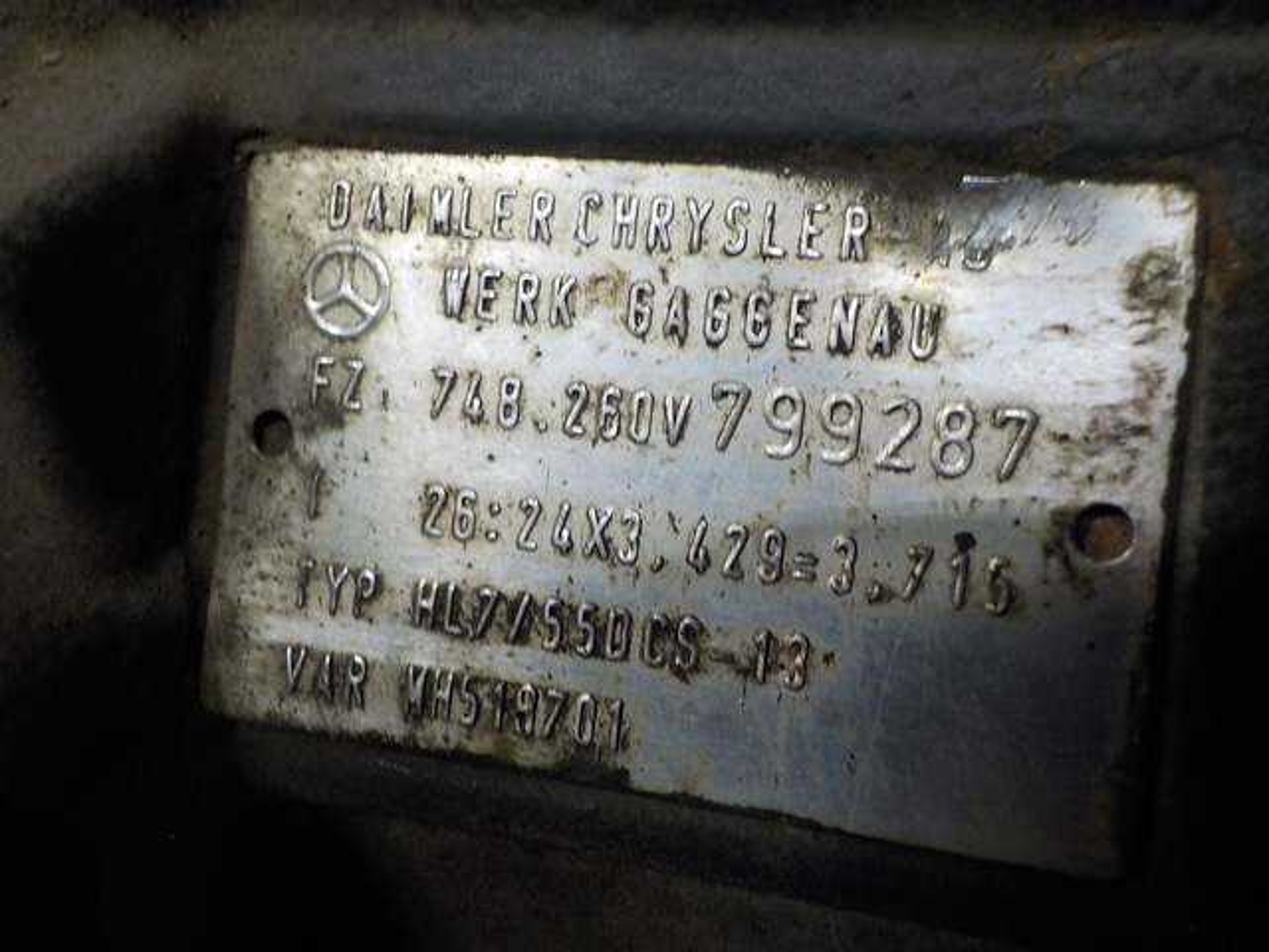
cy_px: 476
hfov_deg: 60.0
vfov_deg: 46.8
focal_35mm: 30
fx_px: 1100
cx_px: 634
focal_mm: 4.1
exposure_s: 1/13
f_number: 3.3
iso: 400
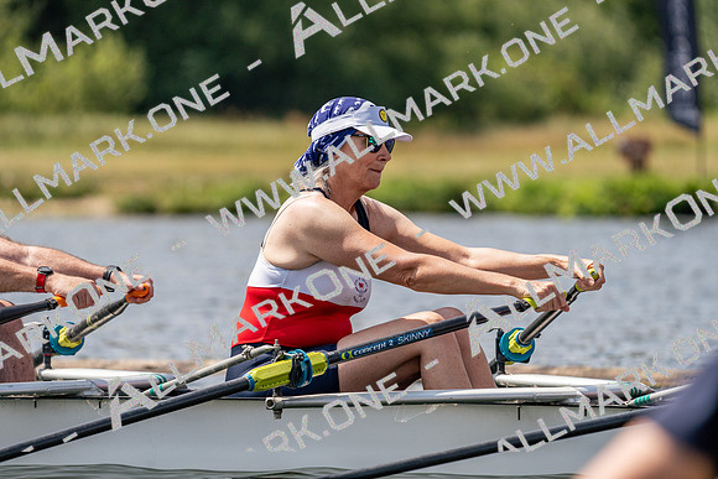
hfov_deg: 5.5
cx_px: 359
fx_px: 7461
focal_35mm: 374
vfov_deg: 3.7
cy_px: 240
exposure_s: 1/1600
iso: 200
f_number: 6.3
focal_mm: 374
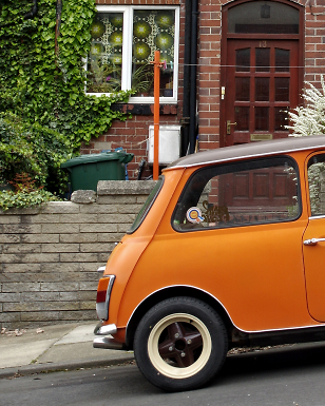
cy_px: 36
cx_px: 342
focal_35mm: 95
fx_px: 1142
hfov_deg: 15.8
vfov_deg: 19.8
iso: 200
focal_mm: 26
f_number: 11
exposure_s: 1/50
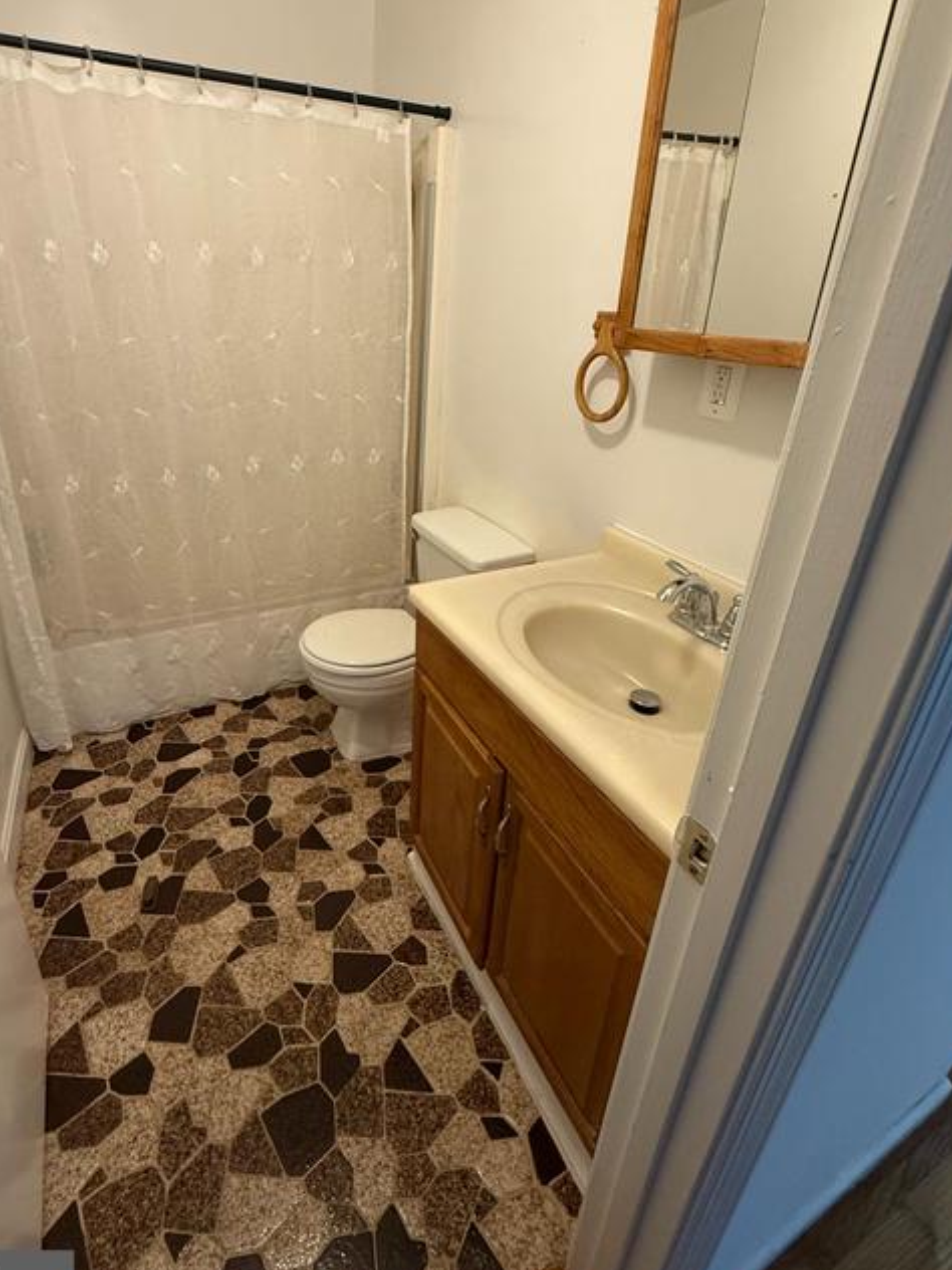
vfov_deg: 90.6
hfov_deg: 74.2
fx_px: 623
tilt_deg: -21.8
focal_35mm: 17
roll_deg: -1.7
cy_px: 561
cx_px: 402
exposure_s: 1/60
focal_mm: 2.22
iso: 320
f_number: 2.2
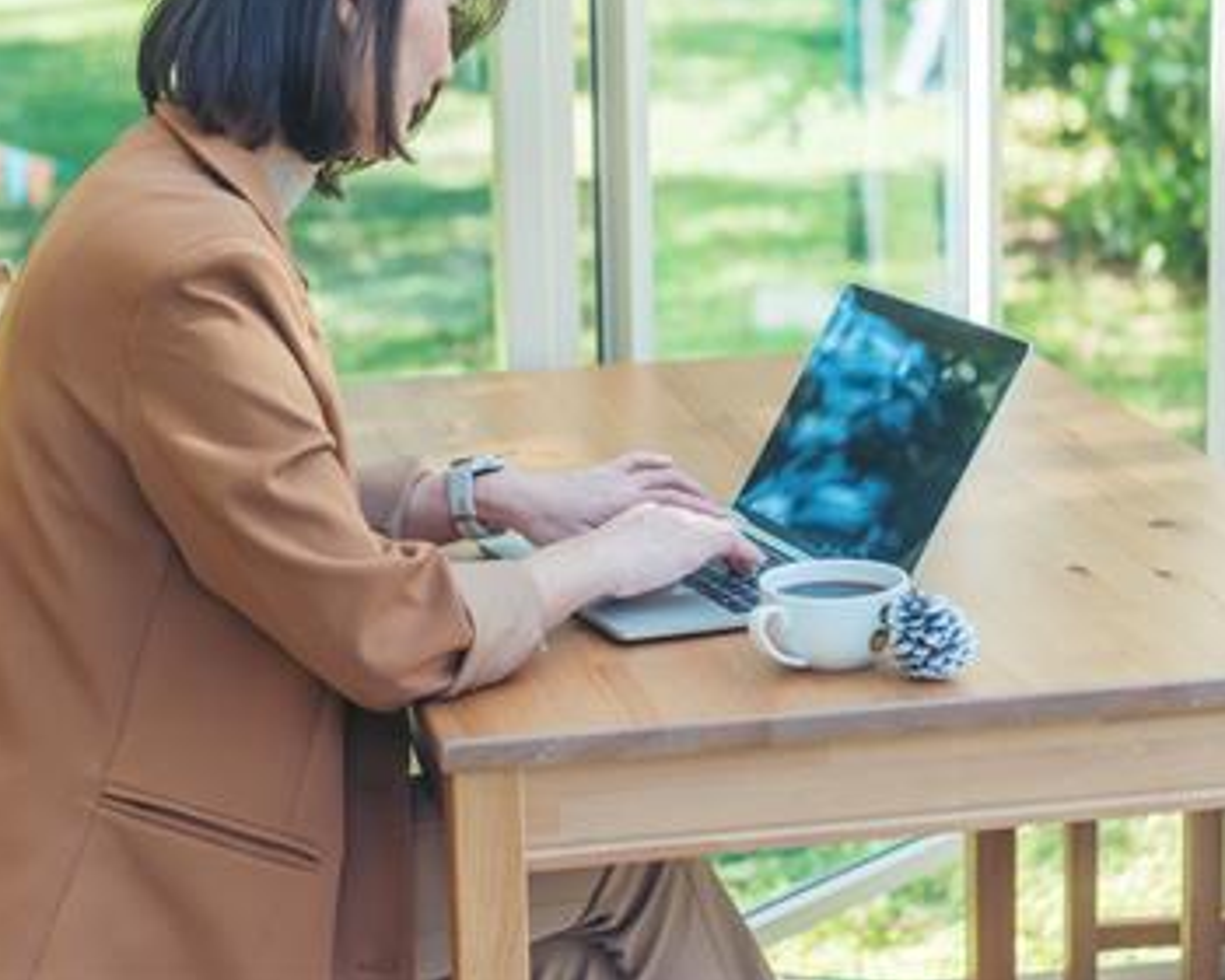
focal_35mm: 85
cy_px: 453
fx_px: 3082
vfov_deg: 18.1
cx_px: 597
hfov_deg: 22.5
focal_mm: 70
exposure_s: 1/640
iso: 800
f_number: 4
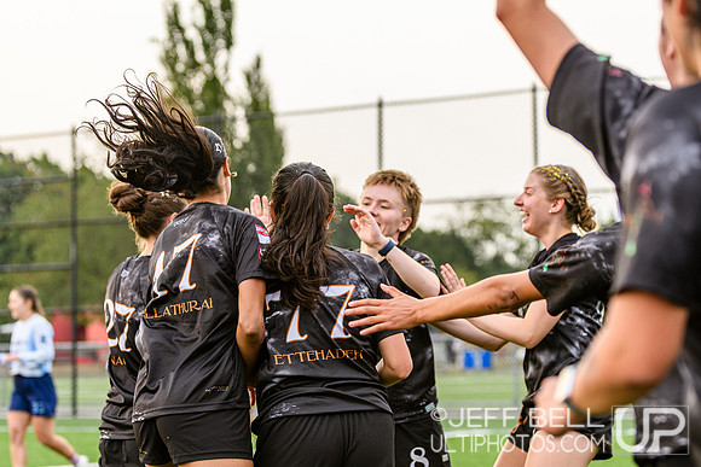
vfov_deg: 13.0
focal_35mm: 105
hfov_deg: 19.5
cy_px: 234
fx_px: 2045
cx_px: 350
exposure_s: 1/1250
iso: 250
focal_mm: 70
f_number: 3.2
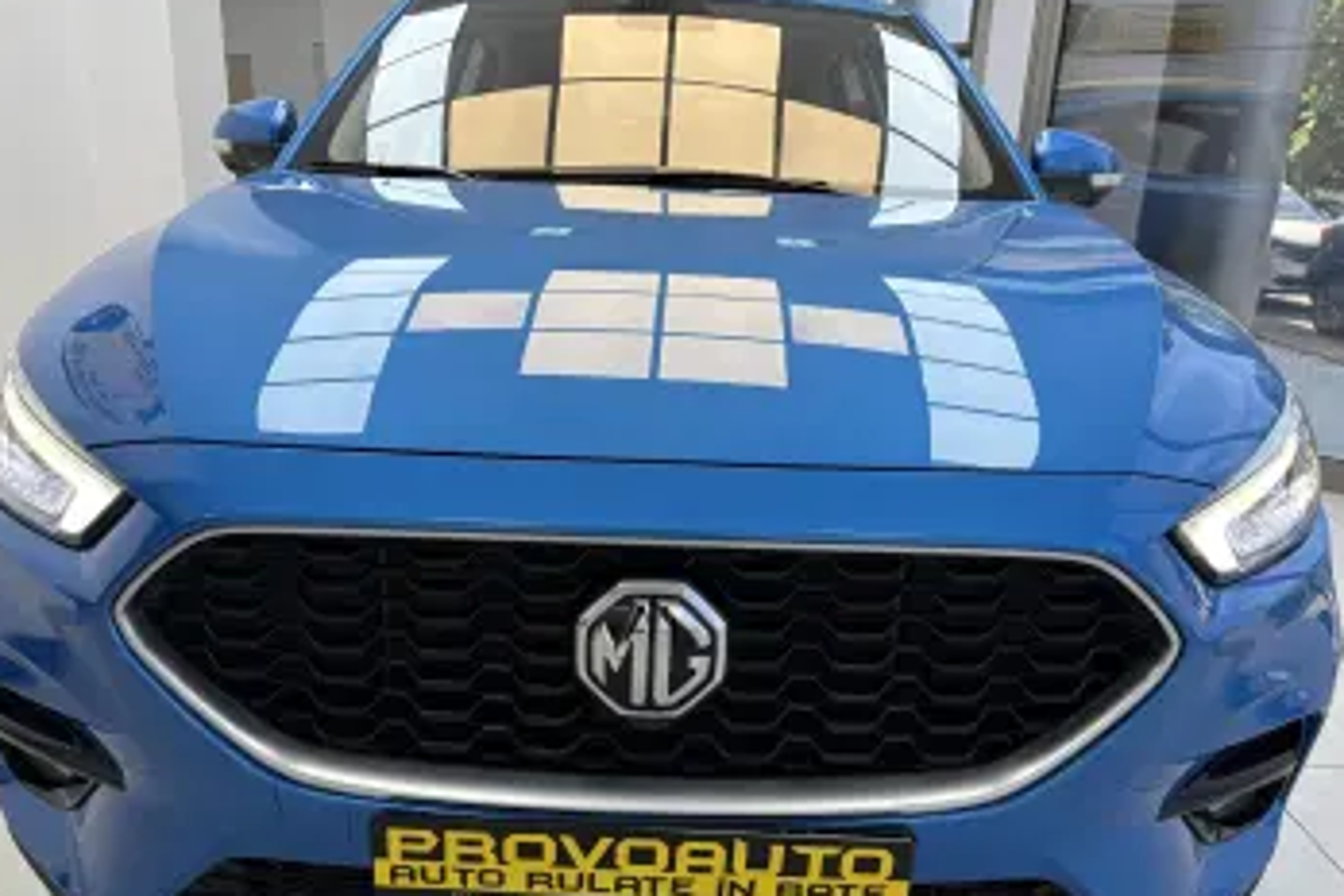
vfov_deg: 46.3
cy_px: 498
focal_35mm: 28
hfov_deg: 65.5
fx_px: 1045
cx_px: 653
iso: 64
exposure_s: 1/176
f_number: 1.6
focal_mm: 5.96
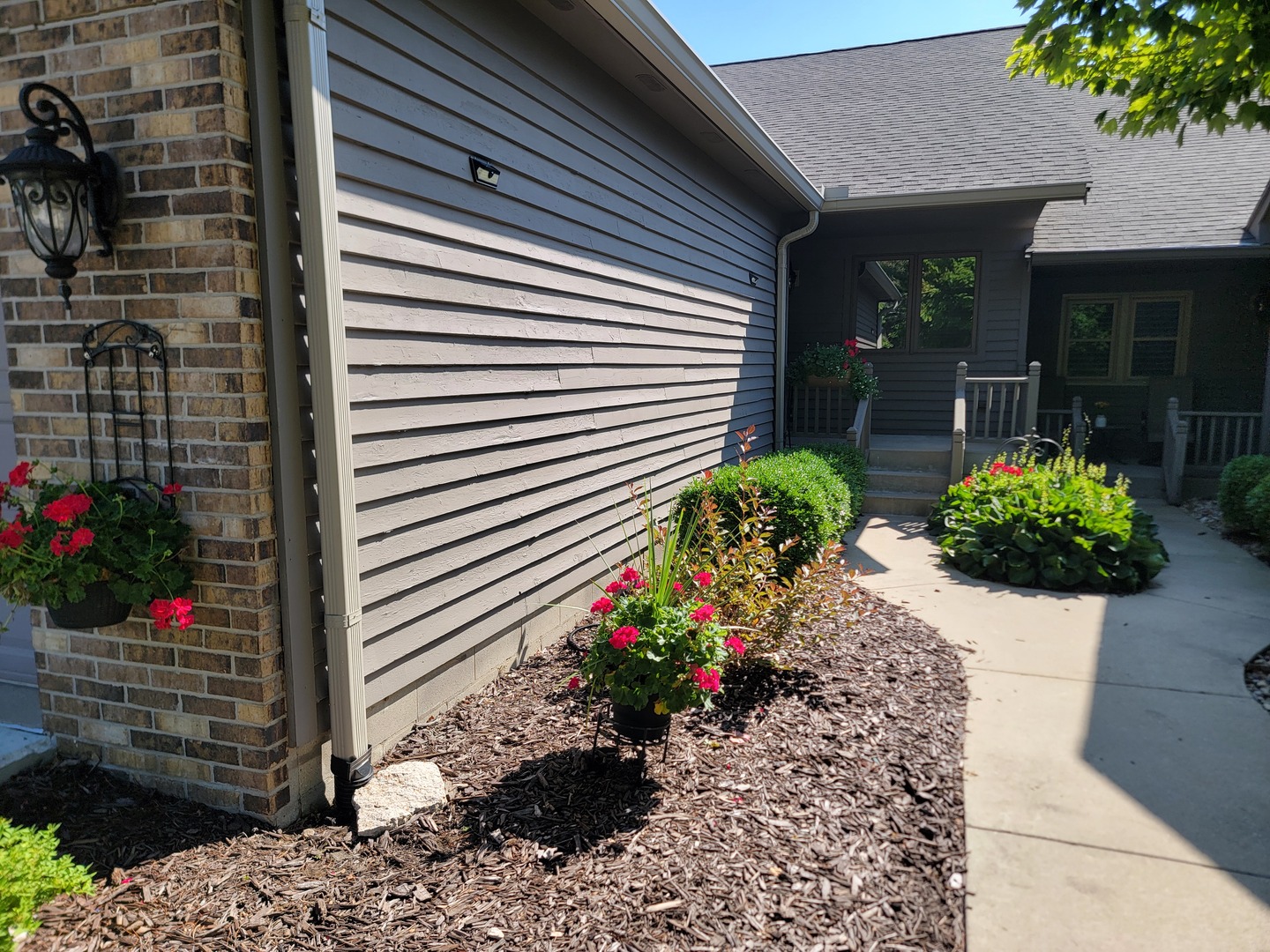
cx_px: 635
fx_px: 881
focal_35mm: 24
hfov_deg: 71.6
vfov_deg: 56.8
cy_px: 476
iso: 16
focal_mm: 6.7
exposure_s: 1/364
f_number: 1.8
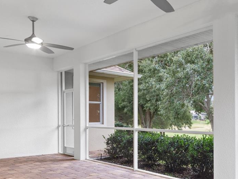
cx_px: 227
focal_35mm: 33
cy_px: 121
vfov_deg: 42.3
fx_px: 227
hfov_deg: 47.8
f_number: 7.1
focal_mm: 10
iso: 320
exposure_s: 1/4
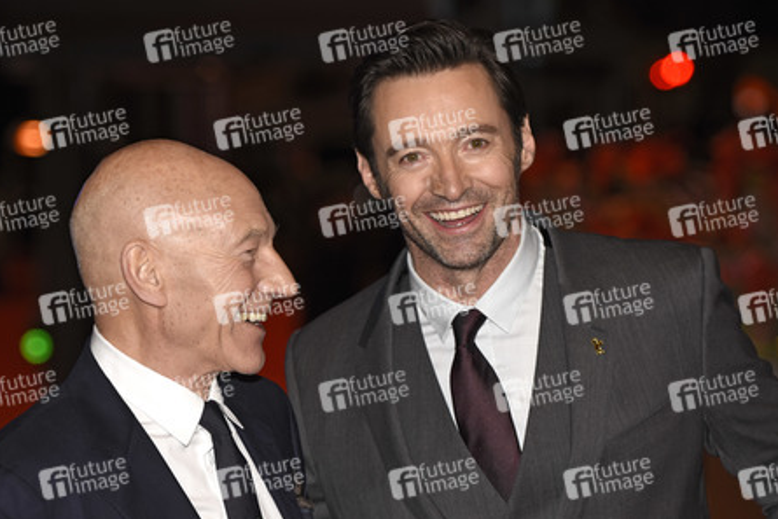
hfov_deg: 12.1
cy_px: 260
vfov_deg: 8.1
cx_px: 387
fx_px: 3675
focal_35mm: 170
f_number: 3.2
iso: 400
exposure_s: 1/500
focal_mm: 112
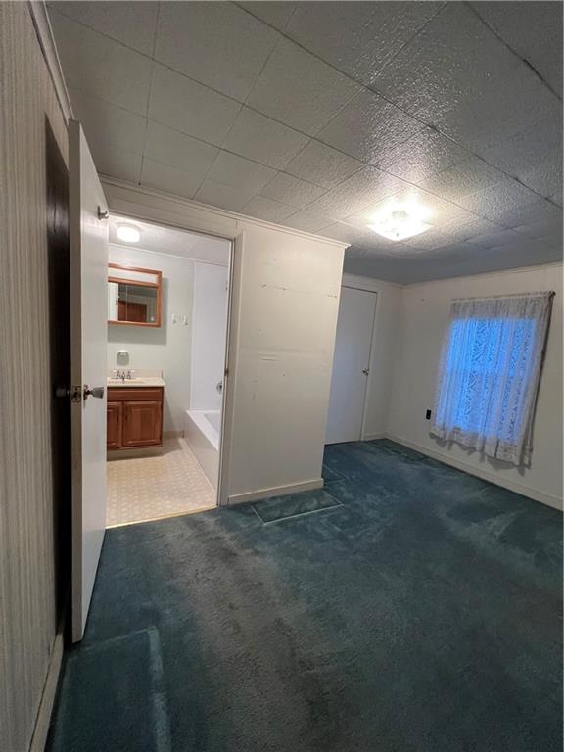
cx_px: 282
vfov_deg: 106.2
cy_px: 376
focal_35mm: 13
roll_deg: -5.0
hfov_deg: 89.9
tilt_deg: -5.2
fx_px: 282
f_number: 1.8
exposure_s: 1/60
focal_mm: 1.57
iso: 400
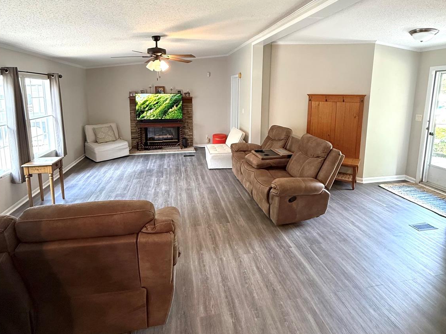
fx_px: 245
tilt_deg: -7.2
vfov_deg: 67.6
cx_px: 222
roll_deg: -0.6
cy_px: 125
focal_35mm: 19
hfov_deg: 84.7
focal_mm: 2.22
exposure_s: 1/60
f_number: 2.2
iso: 320
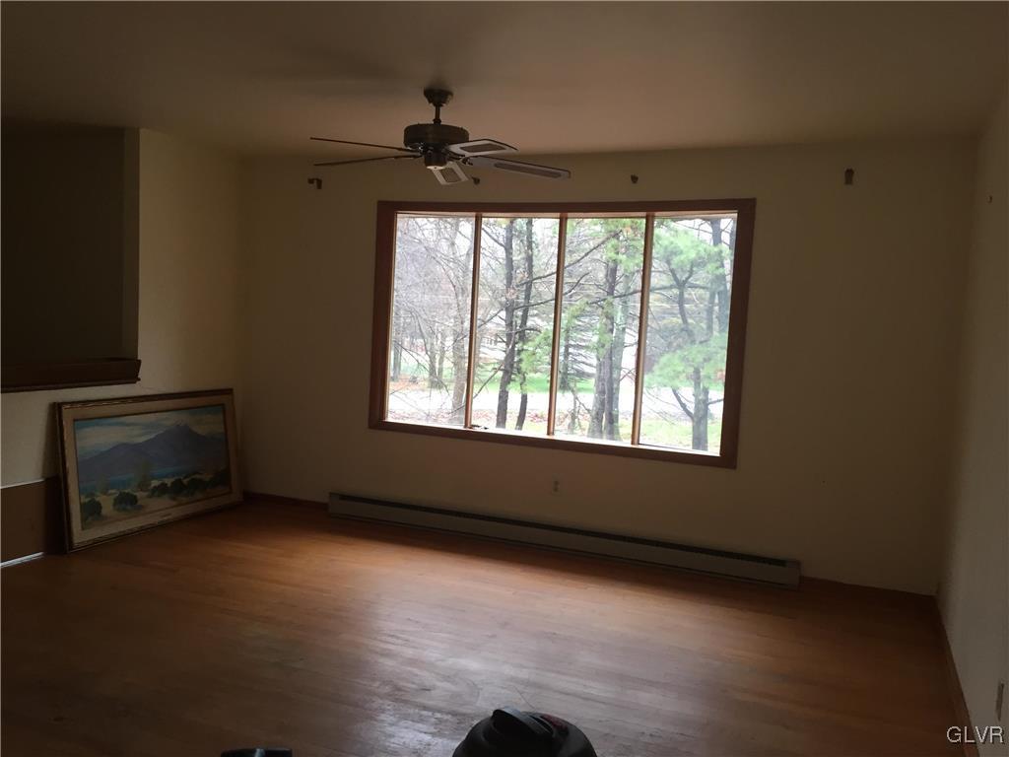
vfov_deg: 48.2
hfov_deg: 61.7
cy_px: 378
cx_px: 504
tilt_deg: -5.4
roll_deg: -2.9
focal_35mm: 29
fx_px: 845
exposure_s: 1/30
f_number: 2.2
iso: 40
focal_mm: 4.15
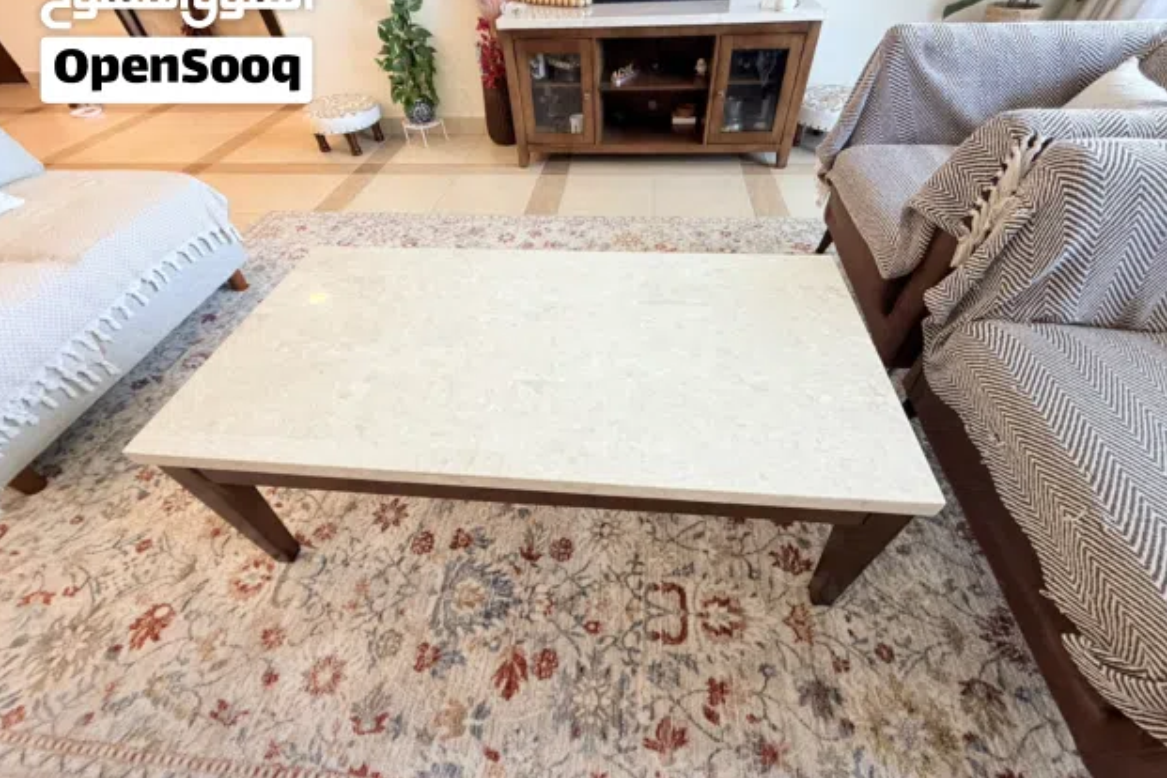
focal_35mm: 15
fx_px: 486
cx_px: 596
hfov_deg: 100.4
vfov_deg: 77.3
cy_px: 374
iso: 250
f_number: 2.2
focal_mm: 2.22
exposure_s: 1/60
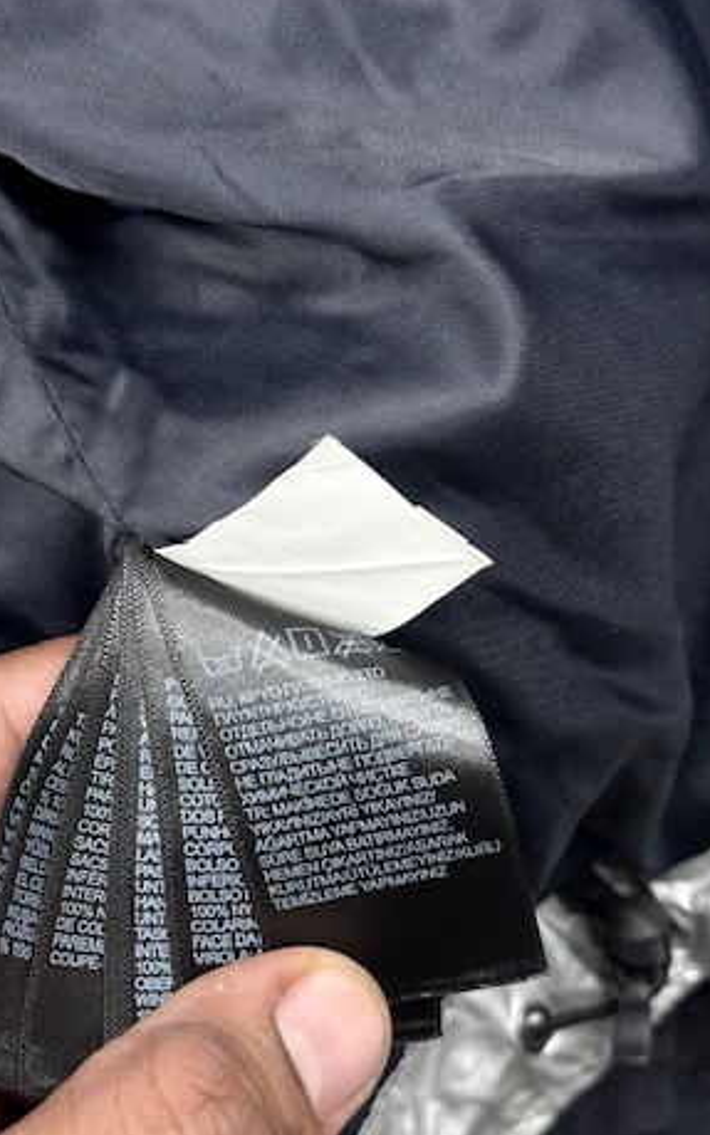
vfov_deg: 28.9
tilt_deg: -81.6
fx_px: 2197
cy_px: 640
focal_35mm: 71
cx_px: 262
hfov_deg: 18.3
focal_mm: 6.76
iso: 125
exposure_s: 1/100
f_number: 1.78
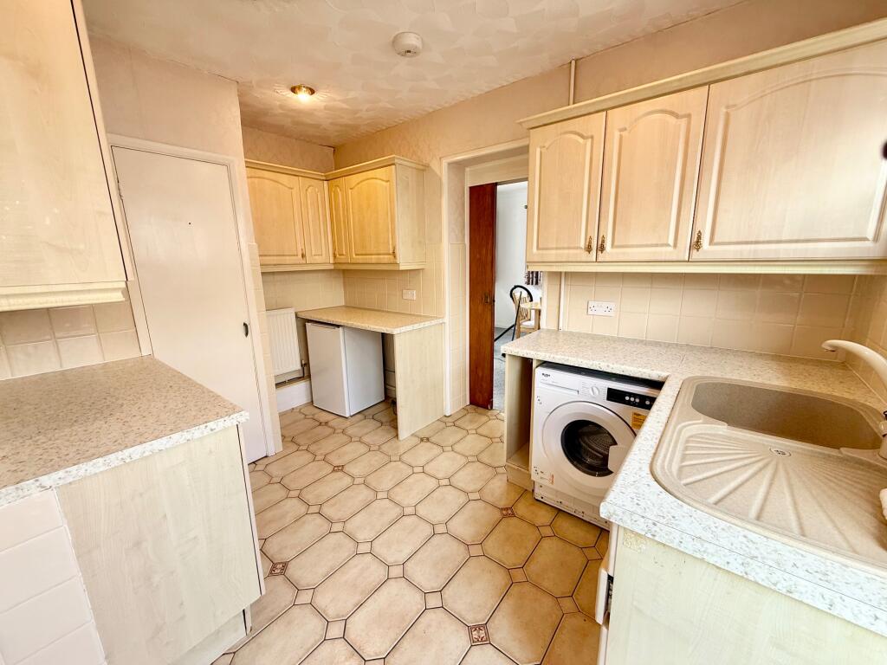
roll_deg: +0.5
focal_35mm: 14
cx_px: 444
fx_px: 359
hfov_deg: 102.1
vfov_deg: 85.7
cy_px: 332
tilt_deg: -11.1
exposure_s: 1/99
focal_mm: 2.22
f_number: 2.2
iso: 100
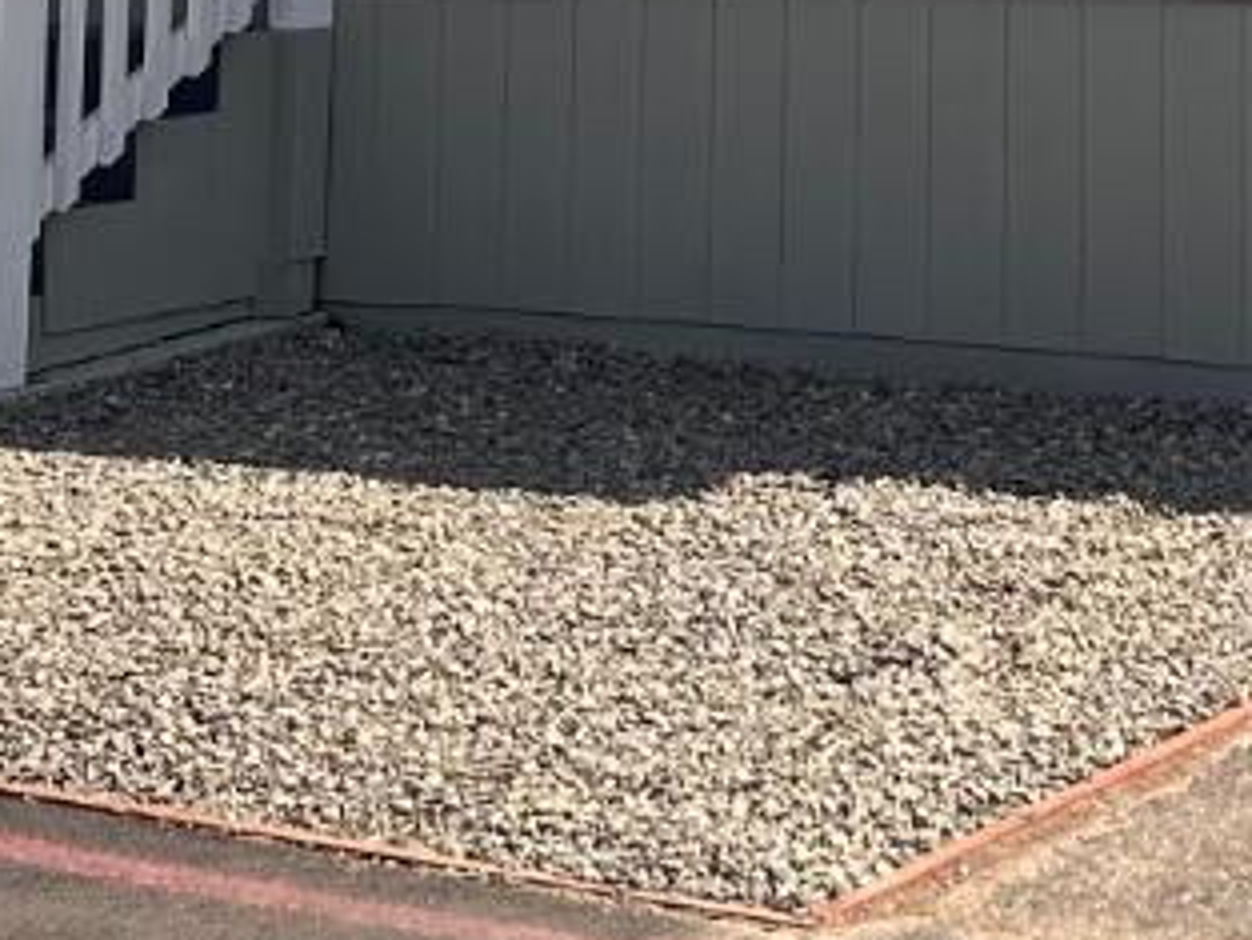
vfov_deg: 11.9
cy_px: -750
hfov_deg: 16.8
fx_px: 4161
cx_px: 1248
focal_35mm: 115
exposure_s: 1/4184
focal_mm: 6.86
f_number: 1.78
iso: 80
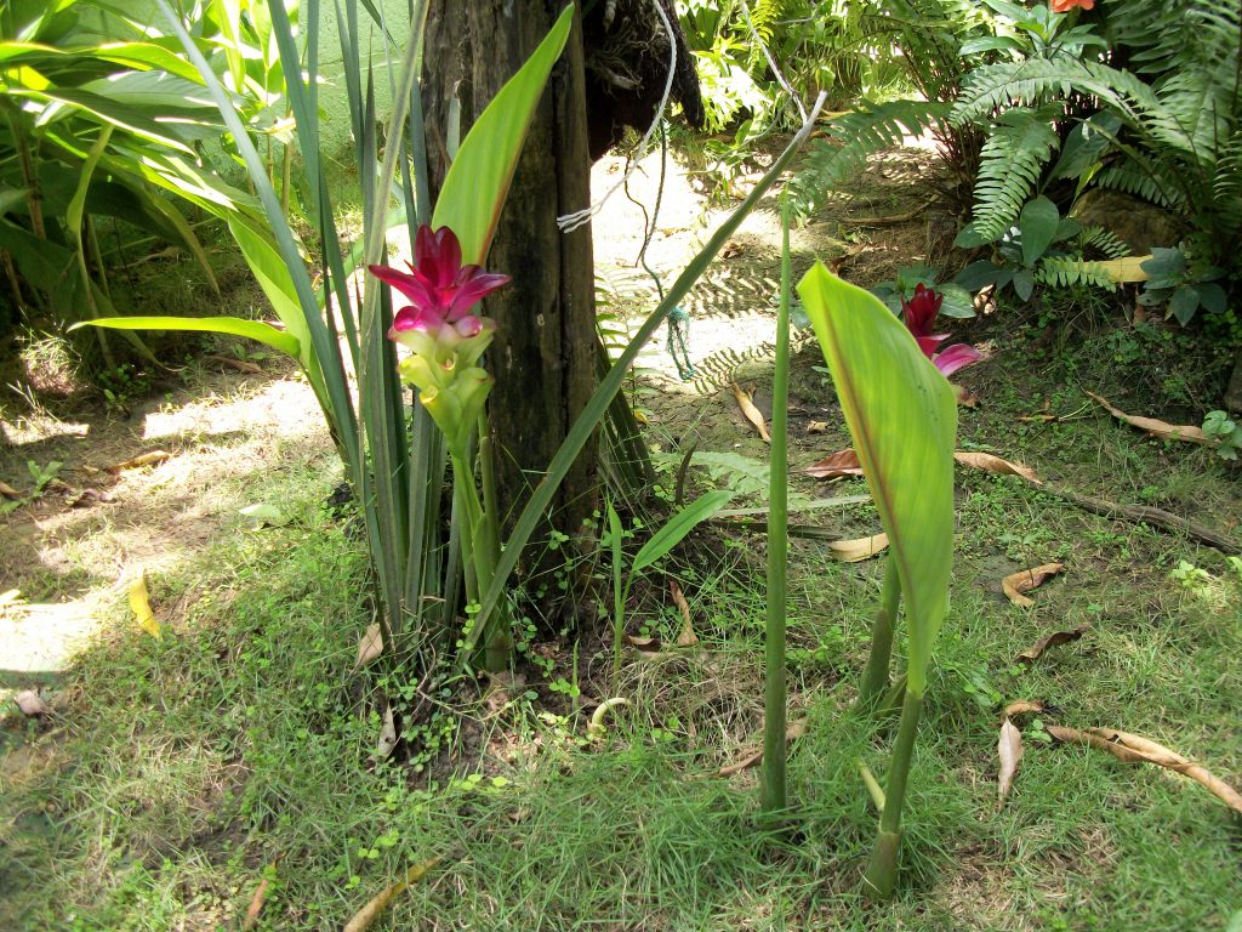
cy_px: 466
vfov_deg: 44.2
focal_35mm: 32
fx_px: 1148
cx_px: 621
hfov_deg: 56.8
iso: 80
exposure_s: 1/125
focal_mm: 5.7
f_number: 2.9
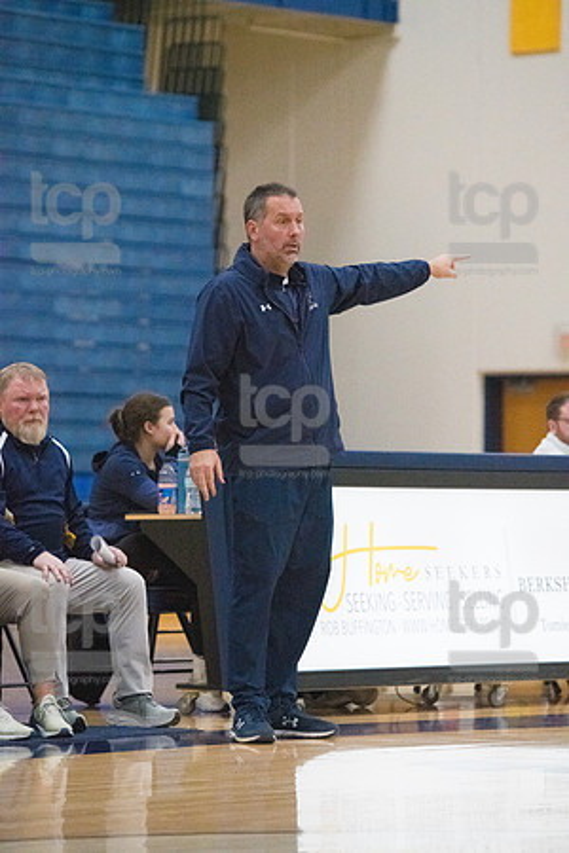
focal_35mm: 190
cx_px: 284
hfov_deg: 7.2
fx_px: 4504
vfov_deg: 10.8
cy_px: 426
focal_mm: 190
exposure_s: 1/1600
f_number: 4.5
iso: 10000
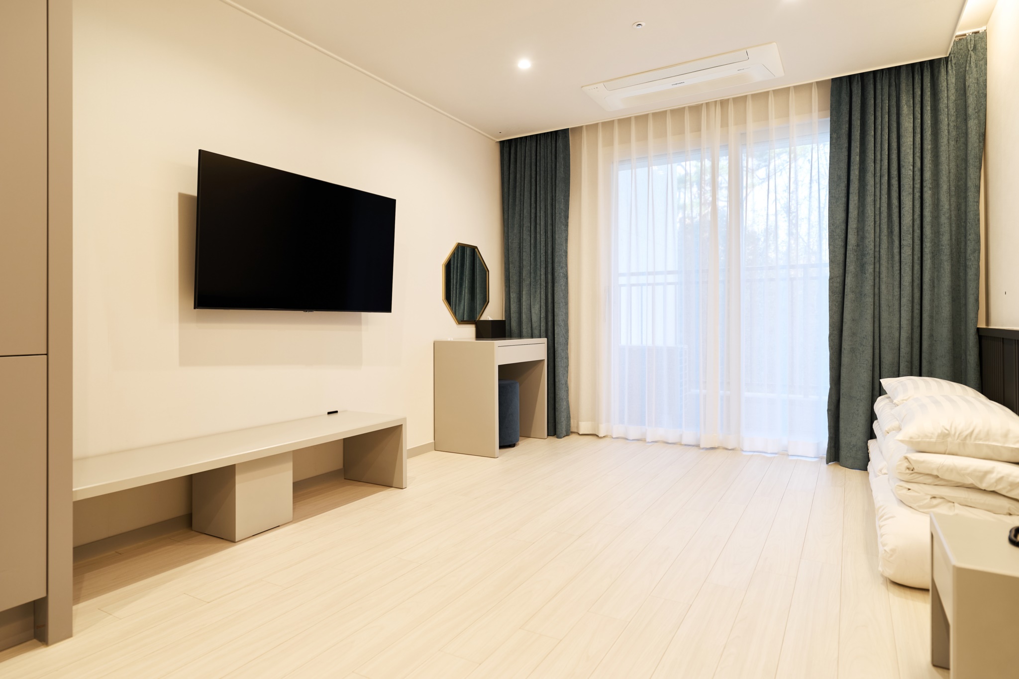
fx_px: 566
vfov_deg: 61.9
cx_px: 510
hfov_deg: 84.0
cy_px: 340
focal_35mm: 20
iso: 200
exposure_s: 1/4
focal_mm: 20
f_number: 4
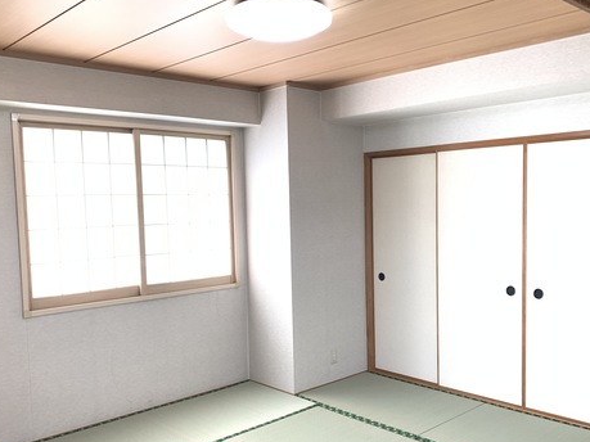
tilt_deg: -4.2
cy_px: 251
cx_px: 306
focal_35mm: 34
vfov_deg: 41.7
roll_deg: +1.0
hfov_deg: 54.0
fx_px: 579
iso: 80
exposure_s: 1/100
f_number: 1.8
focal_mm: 4.25
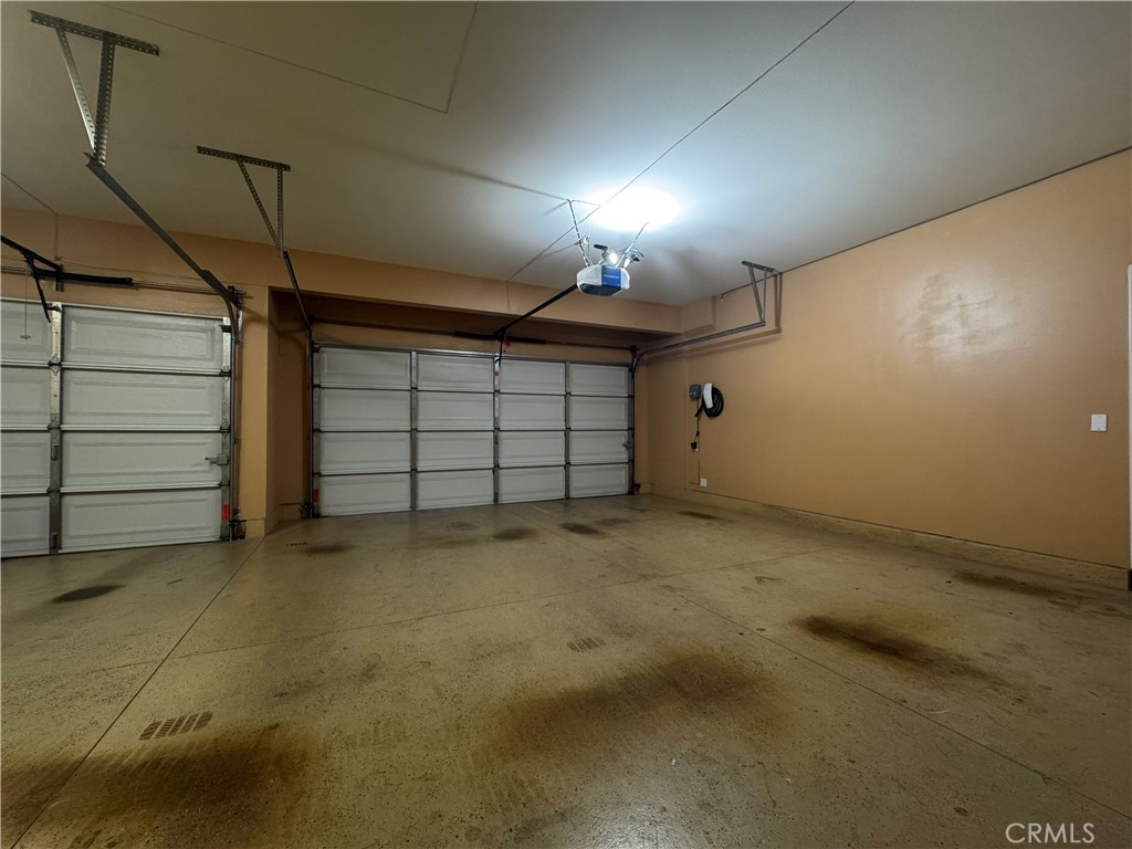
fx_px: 458
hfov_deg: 102.1
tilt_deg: +0.7
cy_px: 424
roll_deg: +0.1
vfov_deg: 85.7
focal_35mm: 14
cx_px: 566
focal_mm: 2.22
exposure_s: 1/60
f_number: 2.2
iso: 250
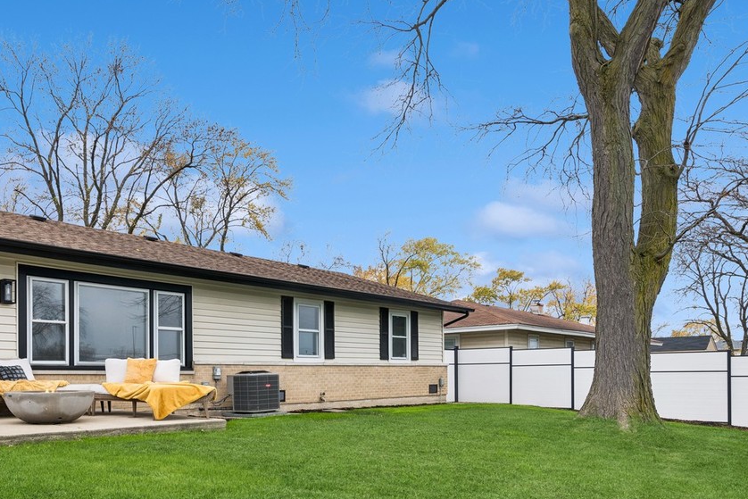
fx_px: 603
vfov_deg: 43.7
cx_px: 294
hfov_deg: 63.0
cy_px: 366
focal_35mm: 29
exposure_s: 1/125
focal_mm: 15
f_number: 9.5
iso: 200
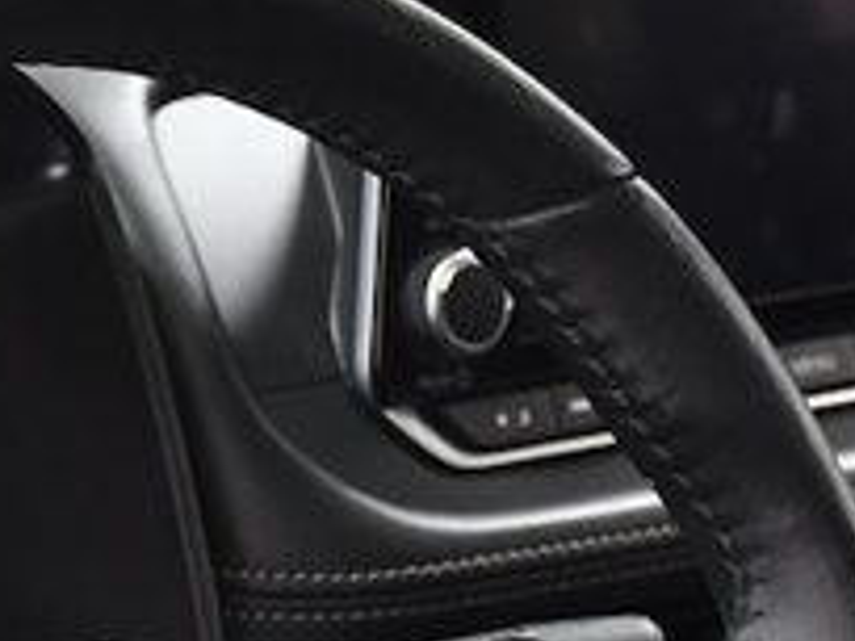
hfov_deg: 8.5
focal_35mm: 232
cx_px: 210
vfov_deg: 6.3
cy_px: 941
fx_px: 5730
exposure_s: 1/160
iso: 1250
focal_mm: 32
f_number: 4
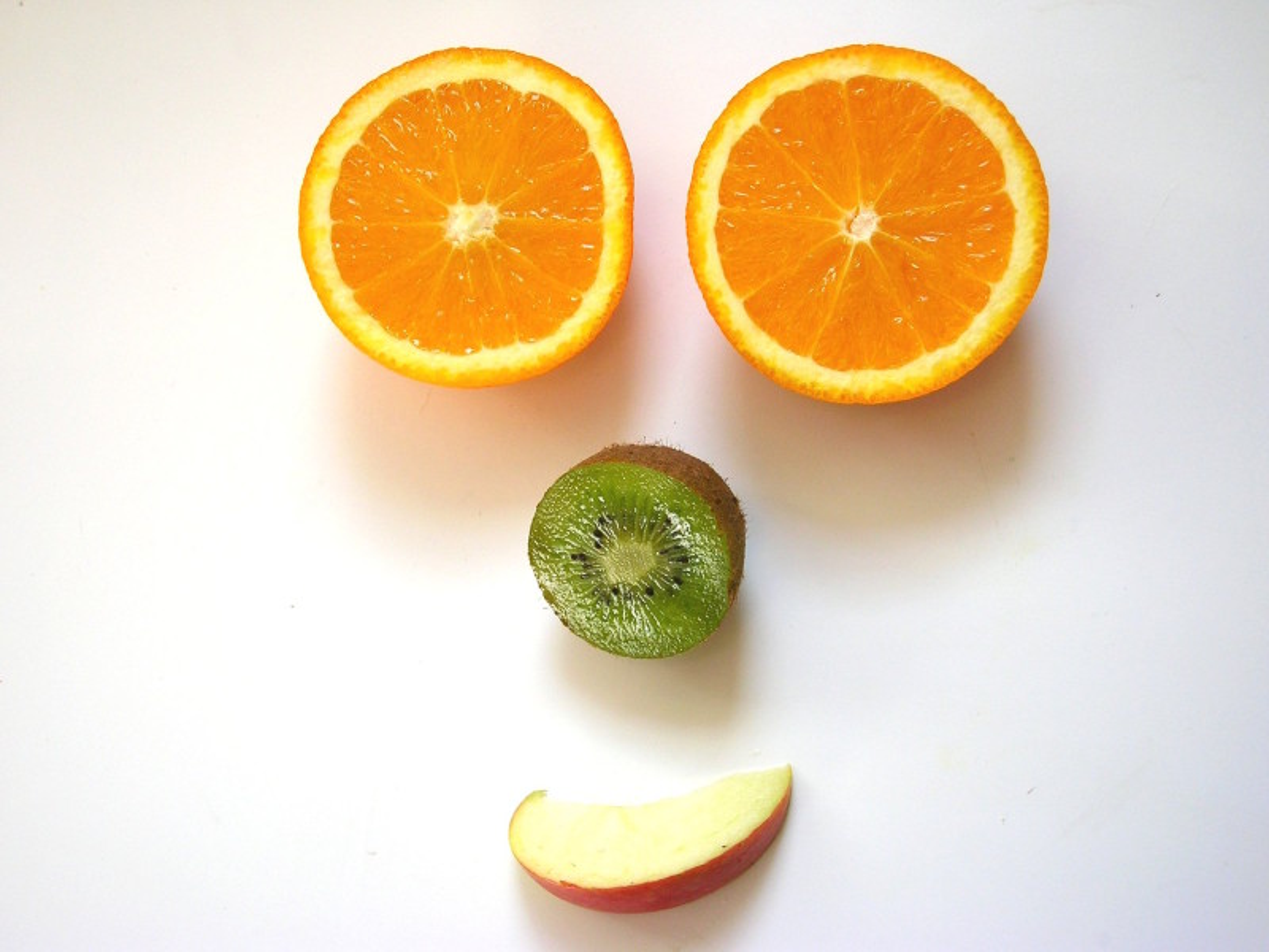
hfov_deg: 44.8
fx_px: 1540
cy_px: 476
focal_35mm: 42
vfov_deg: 34.3
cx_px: 634
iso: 50
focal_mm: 7
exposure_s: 1/38
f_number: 3.1
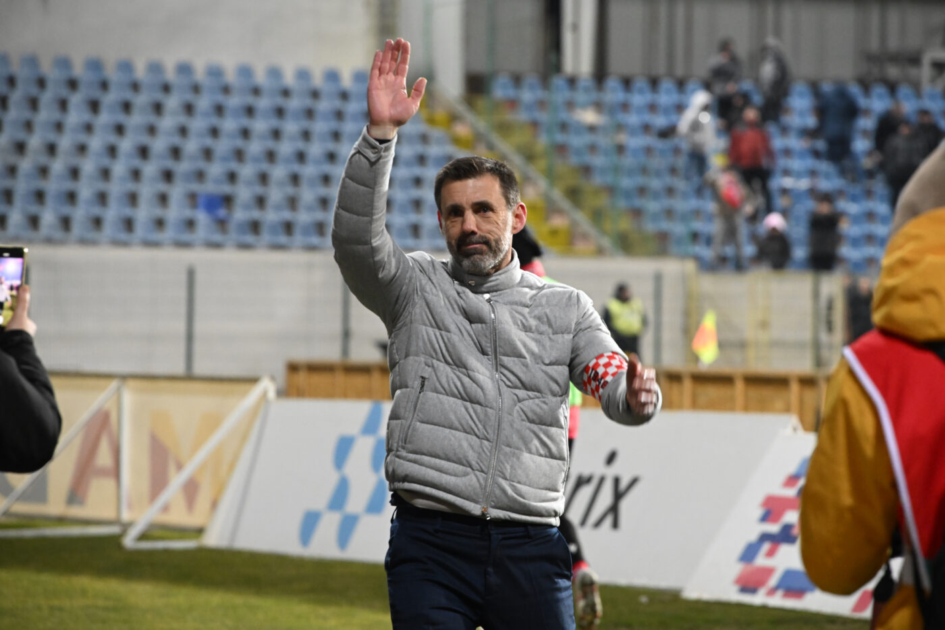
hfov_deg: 11.1
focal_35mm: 185
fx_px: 4855
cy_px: 315
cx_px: 472
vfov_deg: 7.4
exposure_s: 1/200
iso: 6400
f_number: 5.6
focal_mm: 185
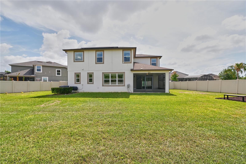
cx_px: 123
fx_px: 96
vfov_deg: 81.2
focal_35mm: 14
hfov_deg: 104.3
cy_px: 82
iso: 100
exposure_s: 1/500
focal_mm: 14
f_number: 5
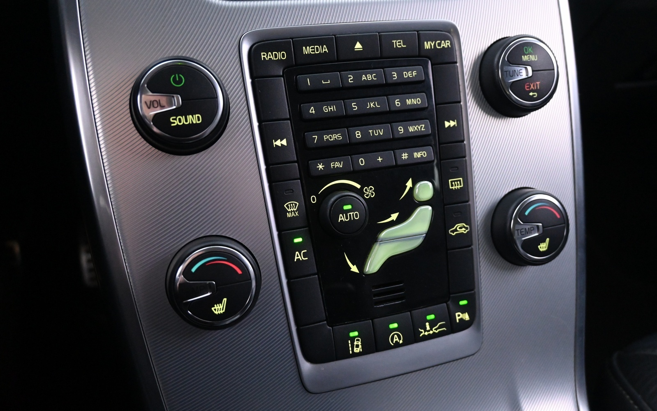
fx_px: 555
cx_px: 333
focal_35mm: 31
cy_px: 216
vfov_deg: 40.6
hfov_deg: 61.2
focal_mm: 20
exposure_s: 1/30
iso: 4000
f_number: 3.8
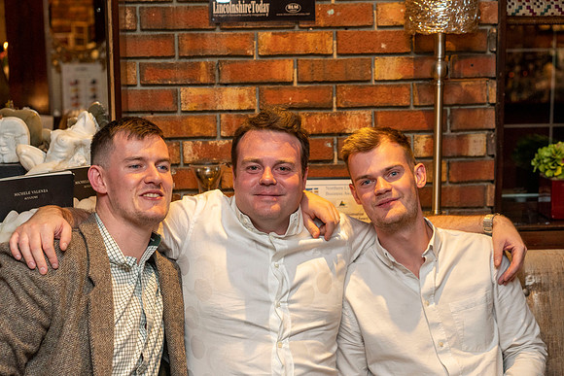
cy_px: 188
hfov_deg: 36.2
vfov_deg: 24.6
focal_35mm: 55
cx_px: 282
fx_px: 862
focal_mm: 55
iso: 3200
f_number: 4
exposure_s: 1/160
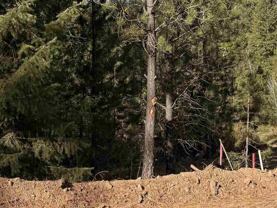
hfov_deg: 27.0
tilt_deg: +2.2
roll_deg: +2.7
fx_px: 552
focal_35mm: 69
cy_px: 34
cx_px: 261
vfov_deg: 21.0
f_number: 1.78
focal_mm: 6.76
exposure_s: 1/3759
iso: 80
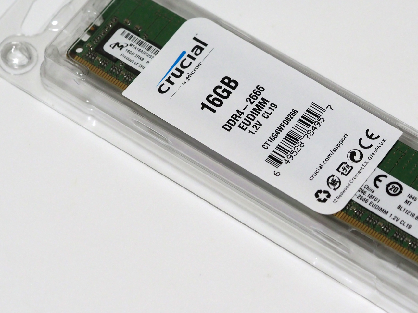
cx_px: 256
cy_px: 118
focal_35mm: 179
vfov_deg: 8.3
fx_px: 2161
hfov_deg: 11.0
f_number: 4
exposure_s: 1/125
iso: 800
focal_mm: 60
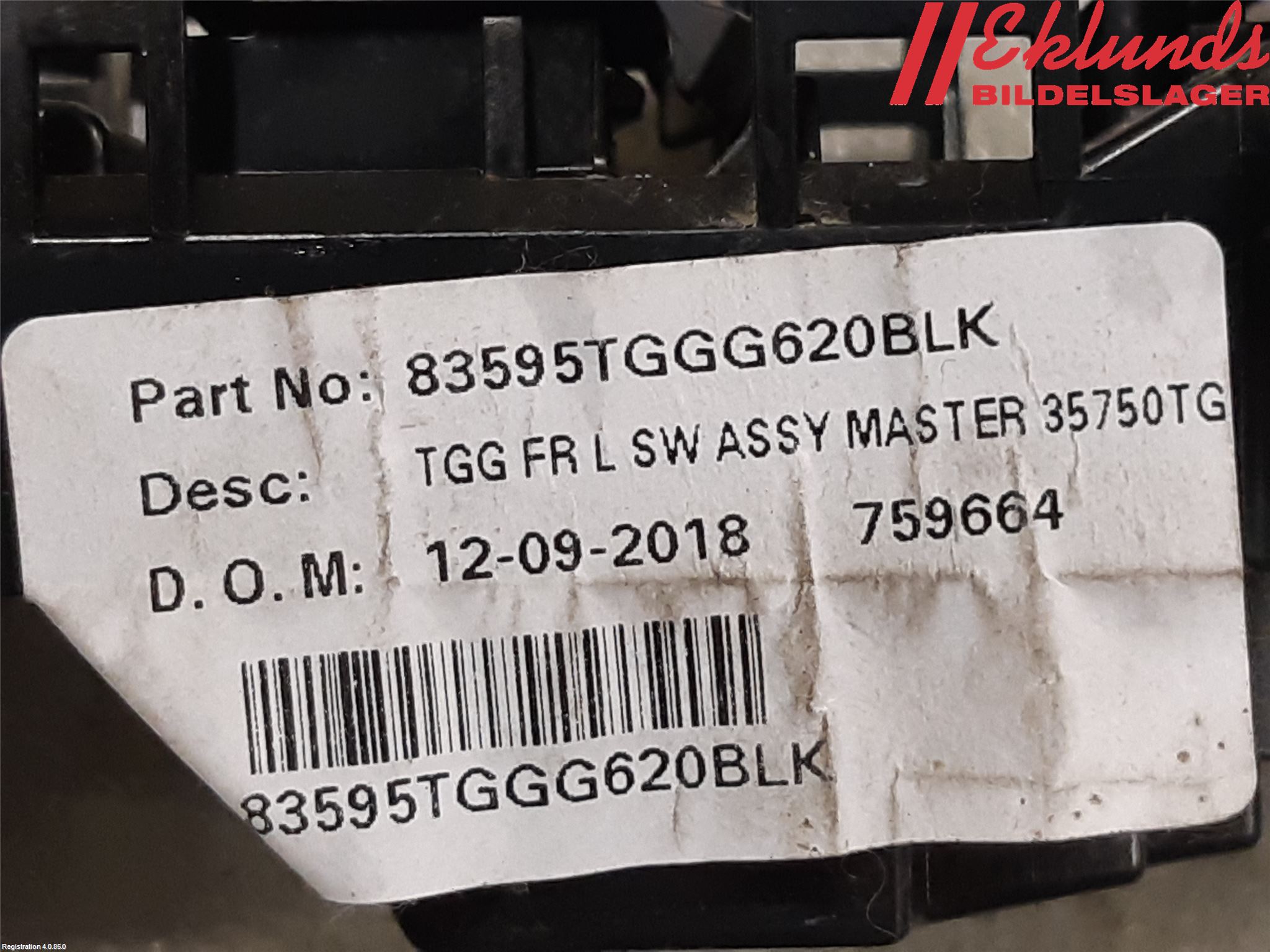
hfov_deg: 67.3
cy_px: 476
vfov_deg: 53.1
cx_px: 635
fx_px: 954
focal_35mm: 26
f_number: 1.7
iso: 160
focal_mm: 3.93
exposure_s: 1/50
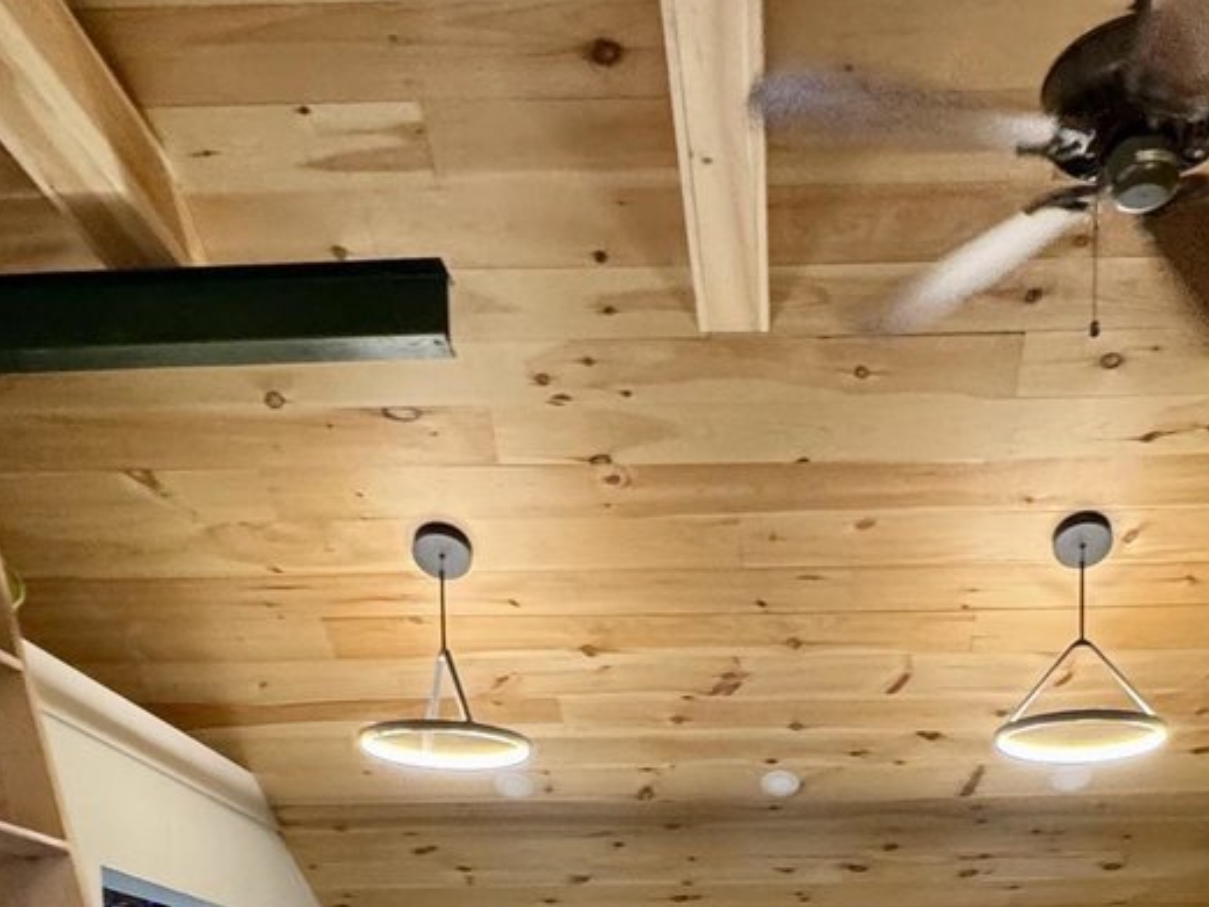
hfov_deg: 43.4
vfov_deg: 27.3
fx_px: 1502
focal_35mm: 43
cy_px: 1222
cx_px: 768
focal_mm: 2.22
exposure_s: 1/60
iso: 250
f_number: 2.2
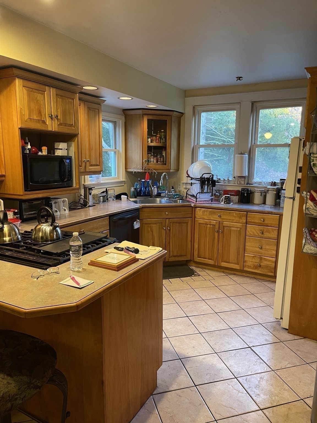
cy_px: 212
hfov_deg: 54.9
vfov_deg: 69.4
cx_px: 158
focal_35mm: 25
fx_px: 305
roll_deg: -0.4
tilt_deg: -9.6
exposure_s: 1/60
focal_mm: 5.1
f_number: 1.6
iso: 400
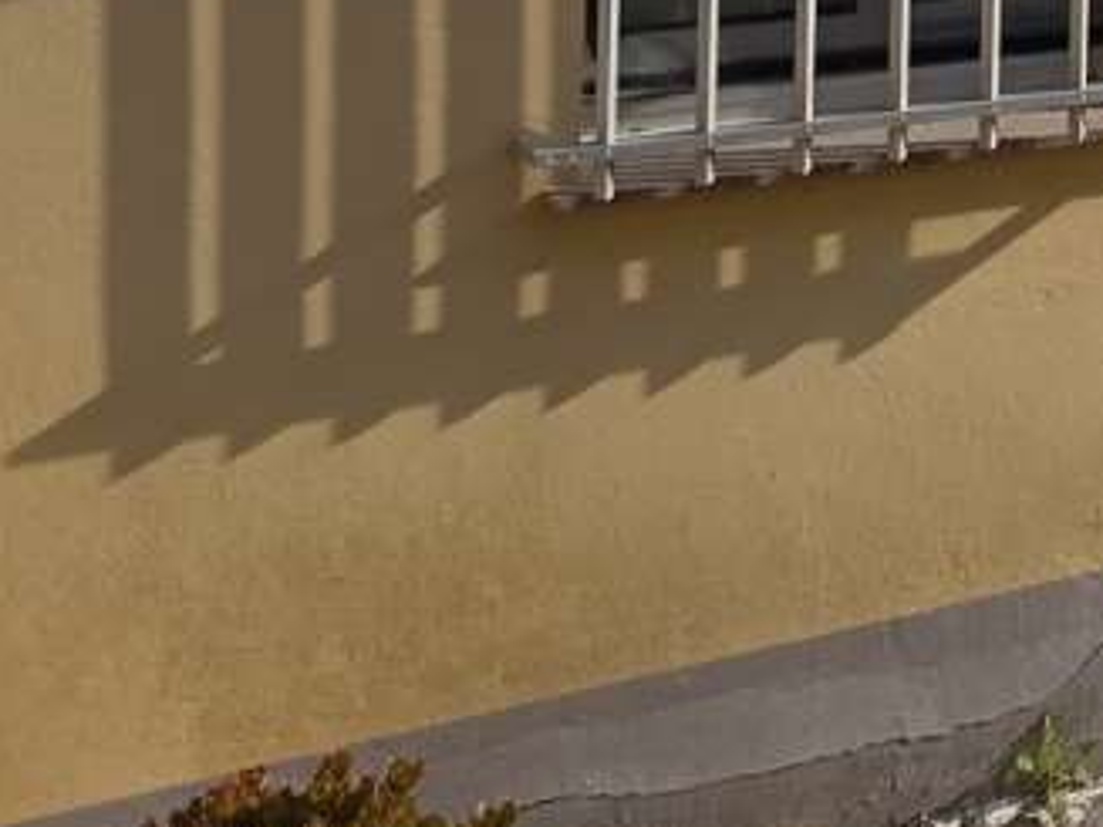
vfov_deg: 12.2
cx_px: 1633
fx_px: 3504
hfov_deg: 16.4
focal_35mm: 110
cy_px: -734
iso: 50
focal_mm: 5.24
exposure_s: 1/429
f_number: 1.7
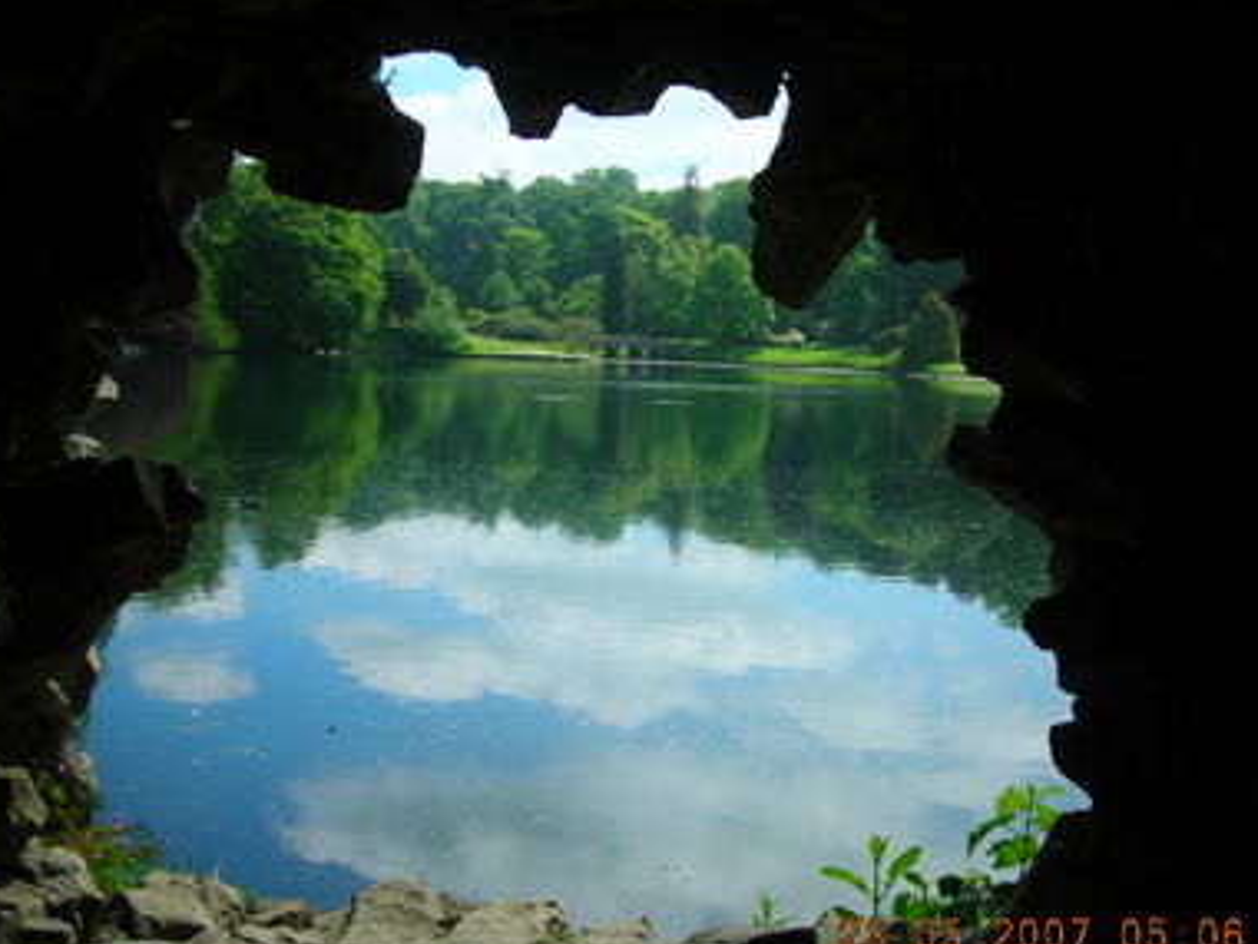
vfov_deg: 32.9
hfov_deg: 42.9
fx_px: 1599
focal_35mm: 44
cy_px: 503
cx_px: 629
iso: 50
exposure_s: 1/161
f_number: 6.4
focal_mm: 6.3
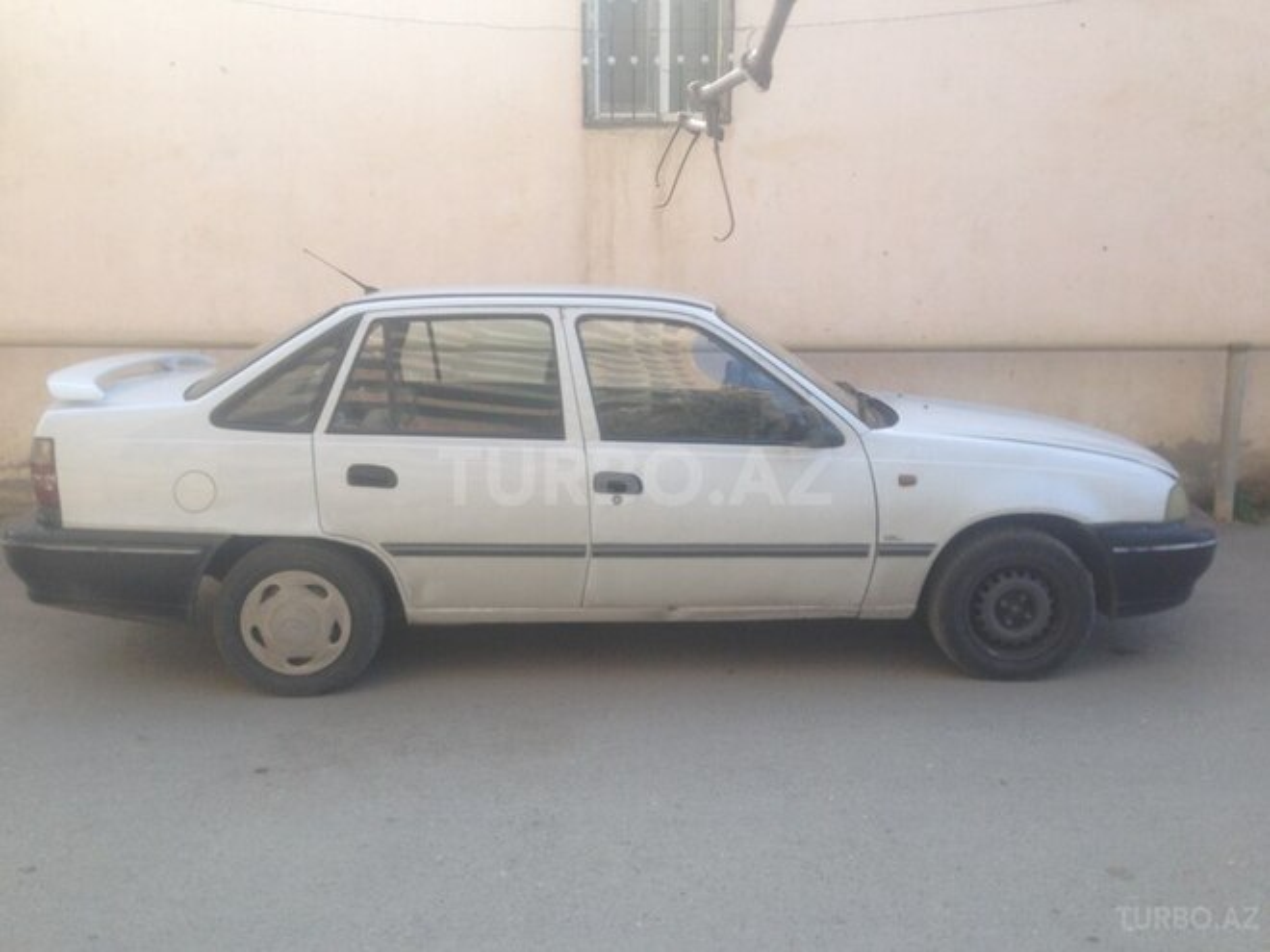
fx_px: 1211
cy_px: 476
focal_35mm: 33
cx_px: 635
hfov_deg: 55.4
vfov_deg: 42.9
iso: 50
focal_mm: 4.12
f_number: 2.4
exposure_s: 1/287
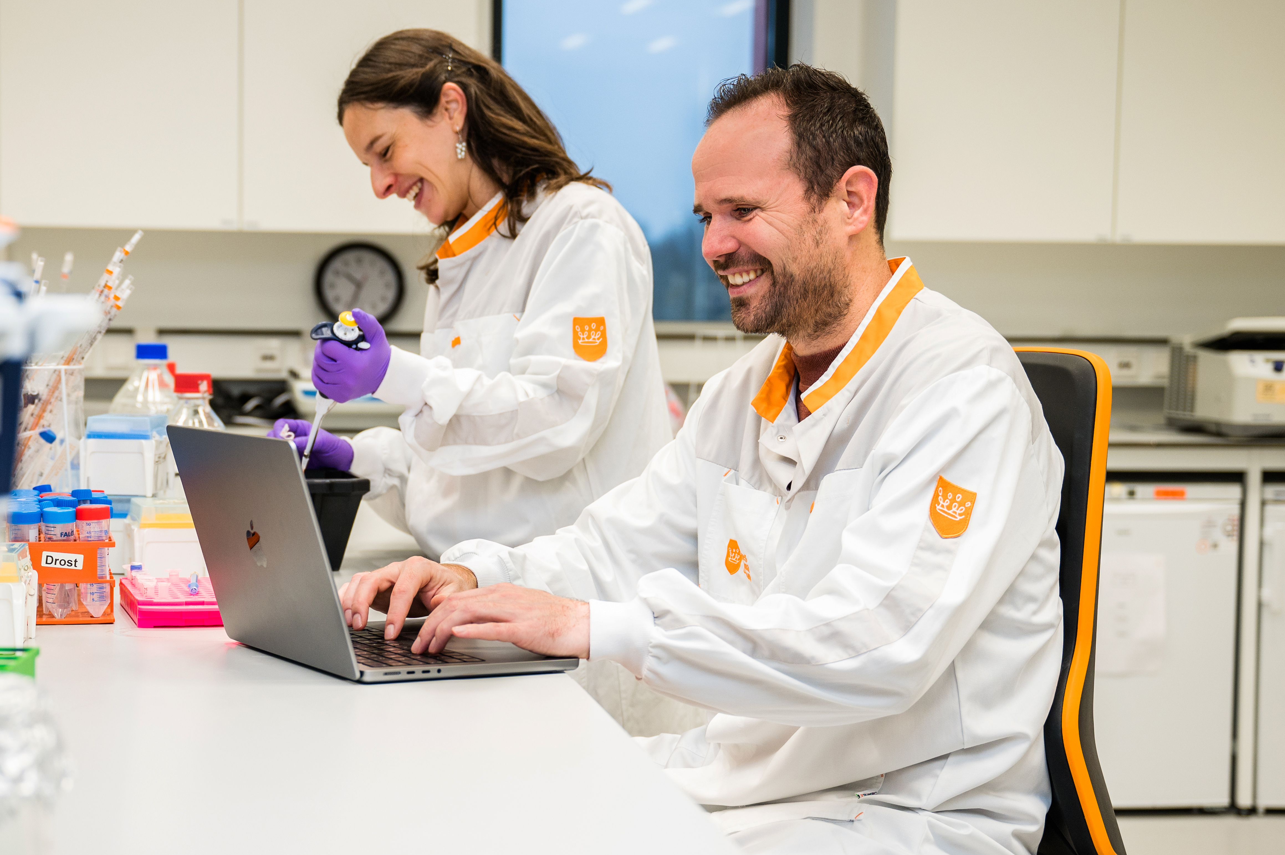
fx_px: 2140
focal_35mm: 60
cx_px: 541
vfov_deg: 22.6
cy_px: 445
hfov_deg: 33.4
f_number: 3.2
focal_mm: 46
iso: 640
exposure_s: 1/200
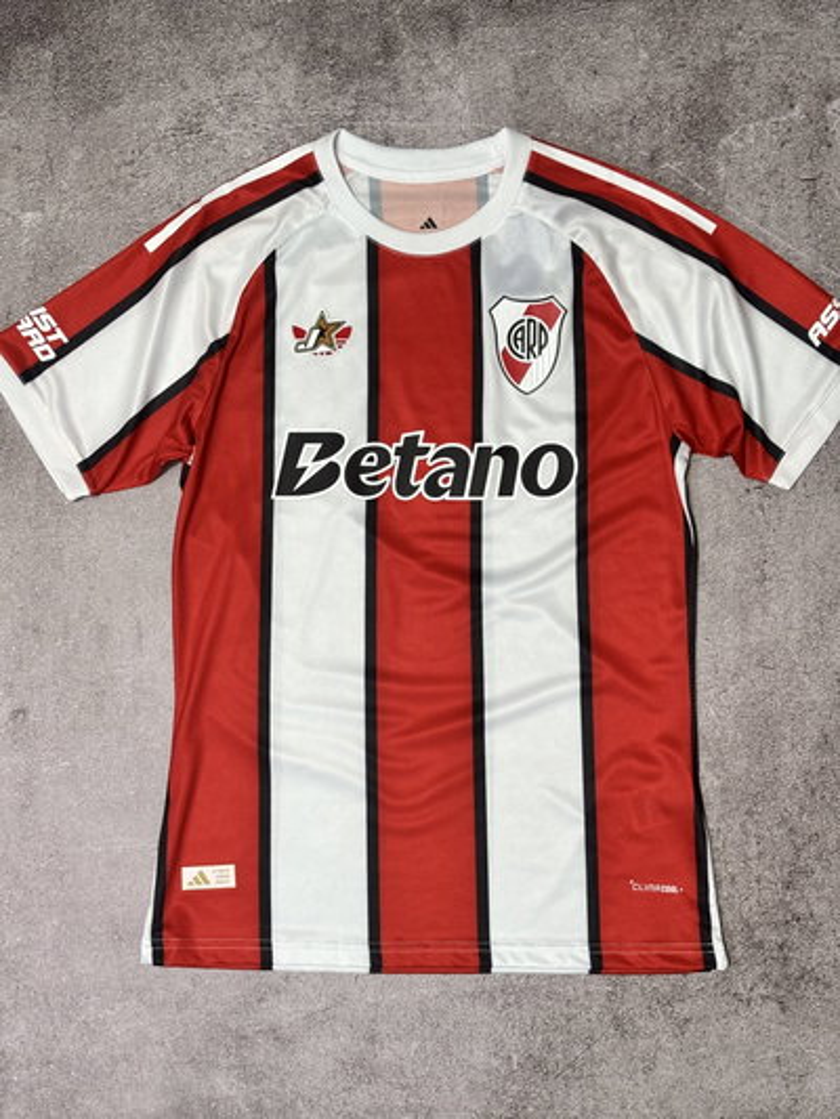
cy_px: 560
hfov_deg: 28.0
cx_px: 420
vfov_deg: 36.8
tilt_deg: -85.4
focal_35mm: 52
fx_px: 1682
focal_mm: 5.96
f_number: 1.6
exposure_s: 1/33
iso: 100
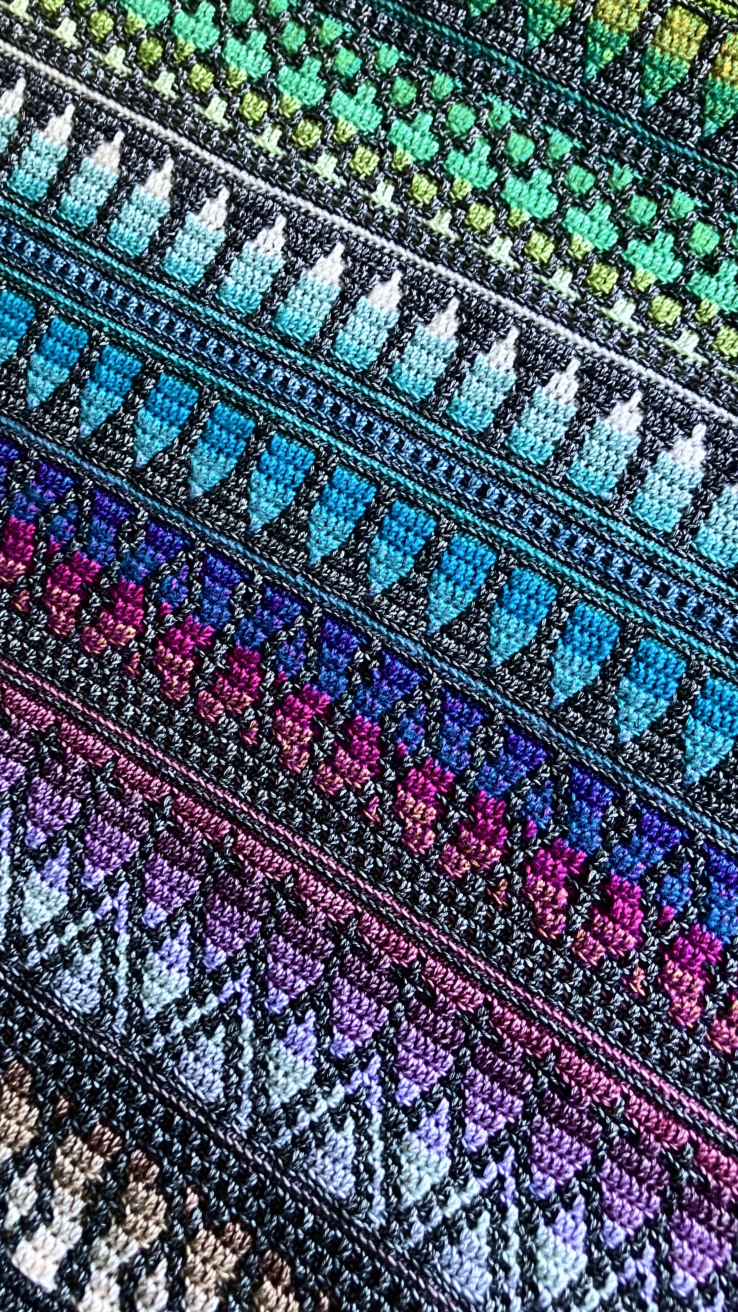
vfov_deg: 62.6
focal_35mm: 31
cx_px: 364
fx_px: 1078
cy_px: 653
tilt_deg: -79.9
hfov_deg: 37.8
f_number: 1.8
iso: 400
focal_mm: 3.99
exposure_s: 1/35
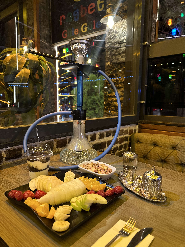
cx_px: 92
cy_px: 124
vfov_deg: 71.6
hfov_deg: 56.8
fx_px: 171
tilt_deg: -6.4
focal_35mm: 24
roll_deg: -1.4
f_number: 1.78
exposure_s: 1/50
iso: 320
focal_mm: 6.86
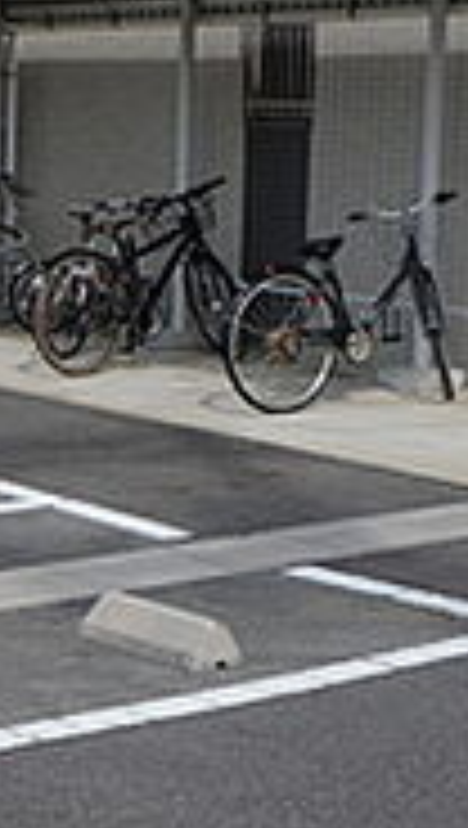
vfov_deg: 23.3
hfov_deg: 13.3
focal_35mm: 91
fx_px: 2000
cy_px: 500
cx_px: 90
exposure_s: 1/350
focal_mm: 16.7
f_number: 9
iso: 400
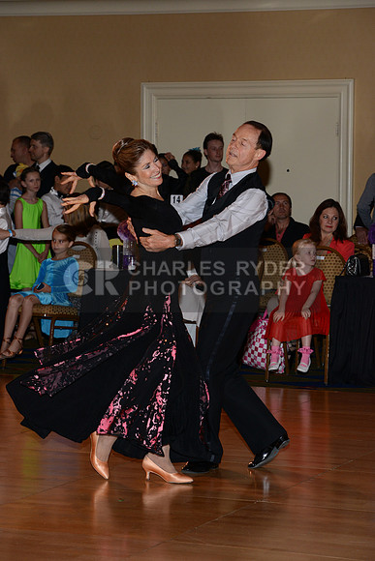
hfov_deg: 11.0
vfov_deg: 16.4
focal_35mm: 125
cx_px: 188
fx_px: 1952
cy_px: 280
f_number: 8
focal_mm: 125
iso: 1250
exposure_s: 1/250
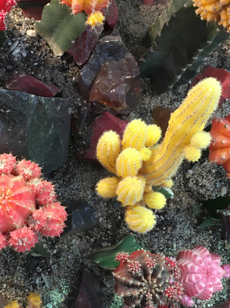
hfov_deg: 23.0
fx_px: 559
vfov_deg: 30.7
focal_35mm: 63
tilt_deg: -85.2
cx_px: 55
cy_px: 163
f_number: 2.2
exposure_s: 1/33
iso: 25
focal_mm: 4.15
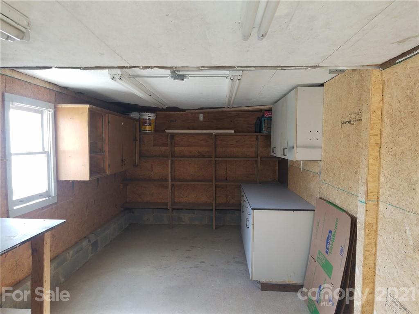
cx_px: 210
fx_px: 315
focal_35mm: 26
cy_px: 157
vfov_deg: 53.1
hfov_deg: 67.3
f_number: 1.7
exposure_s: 1/24
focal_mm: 4.2
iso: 125
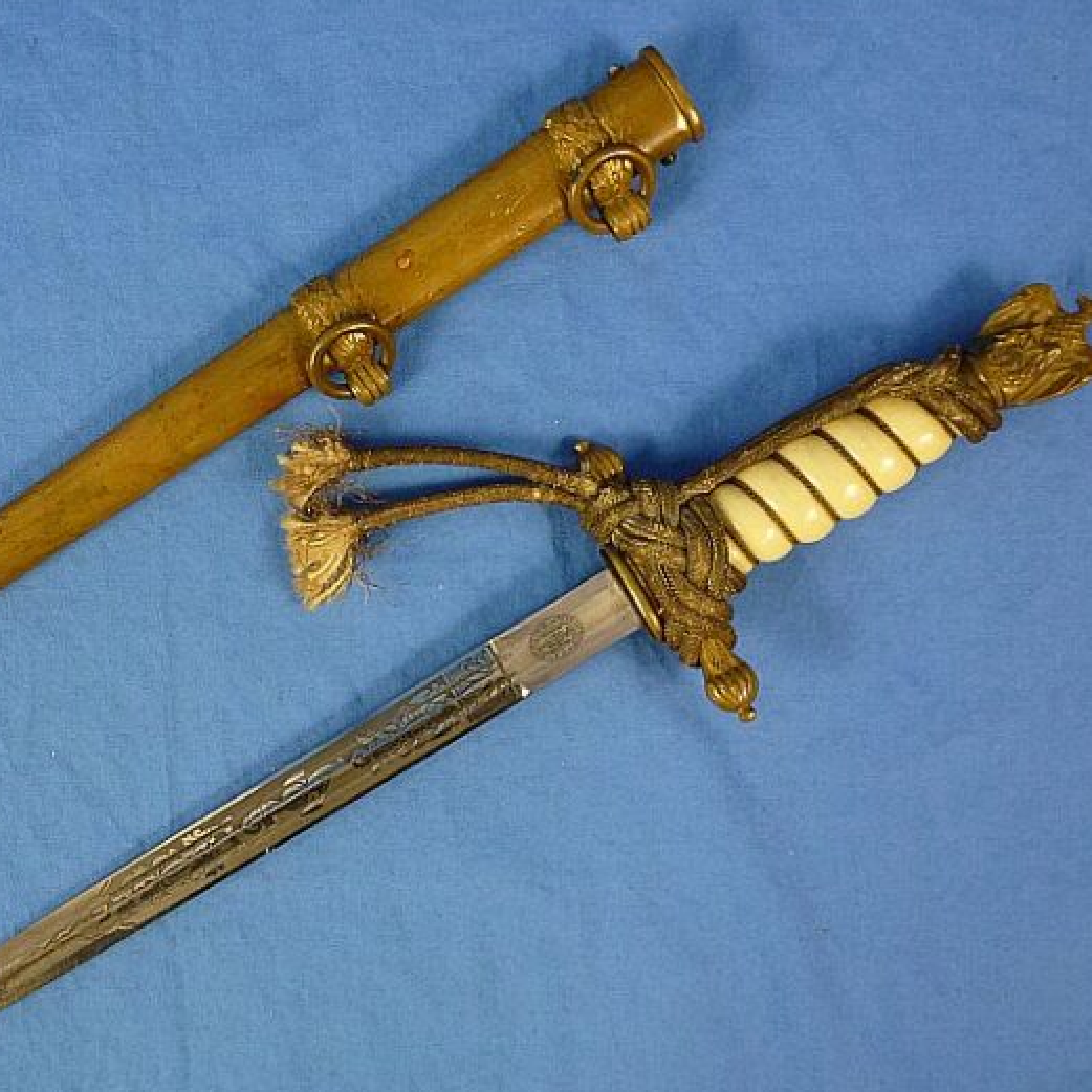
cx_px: 411
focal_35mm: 43
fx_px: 1535
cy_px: 587
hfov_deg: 38.9
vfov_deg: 39.1
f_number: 3.6
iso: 250
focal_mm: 5.9
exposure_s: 1/60
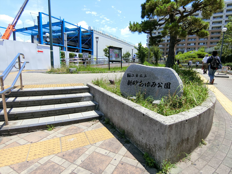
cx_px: 116
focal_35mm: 19
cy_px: 87
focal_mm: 4.06
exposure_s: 1/200
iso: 80
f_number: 6.9
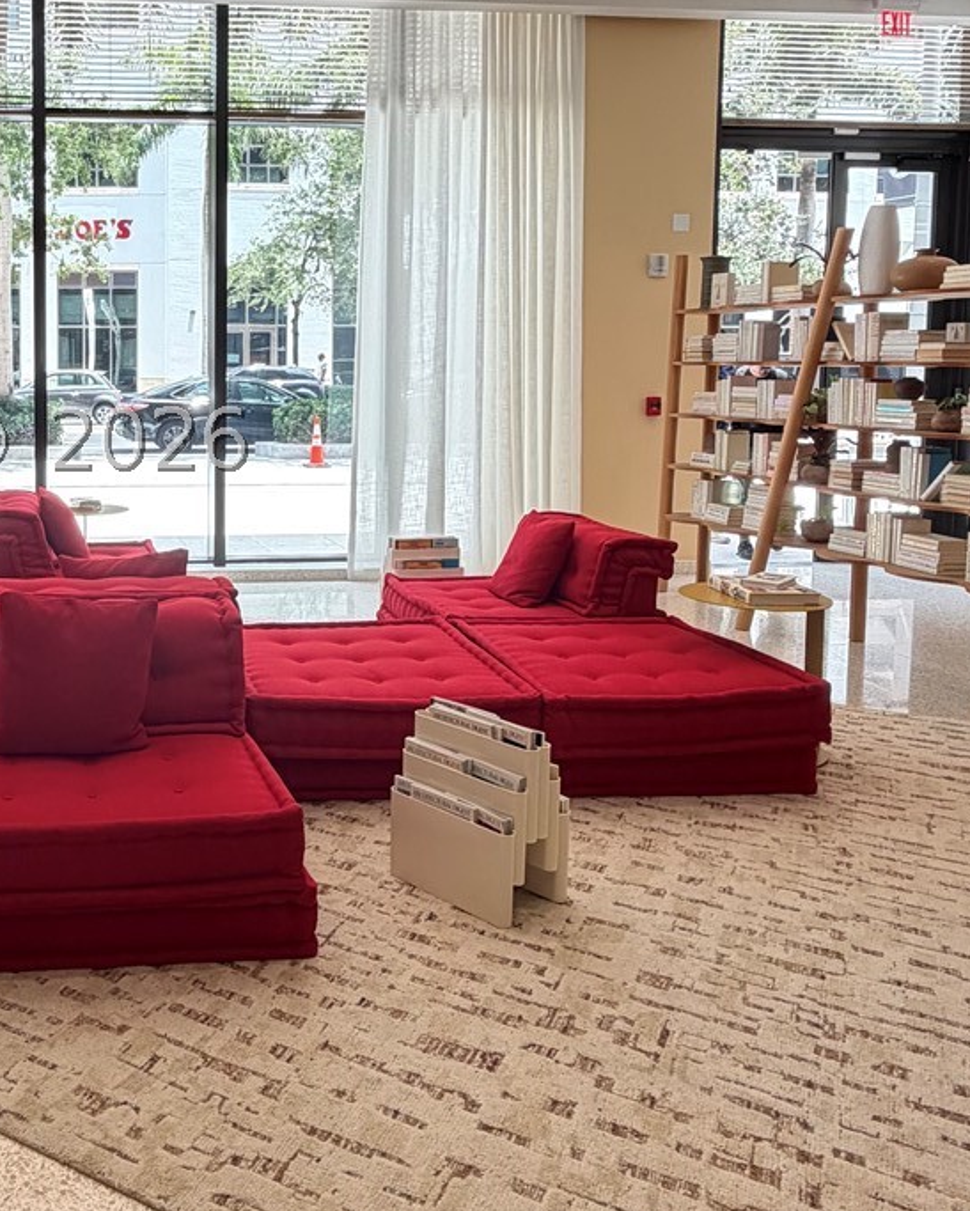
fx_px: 1148
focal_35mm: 32
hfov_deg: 42.9
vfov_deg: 54.9
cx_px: 144
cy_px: 440
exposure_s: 1/121
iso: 125
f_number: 2.2
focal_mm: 2.22
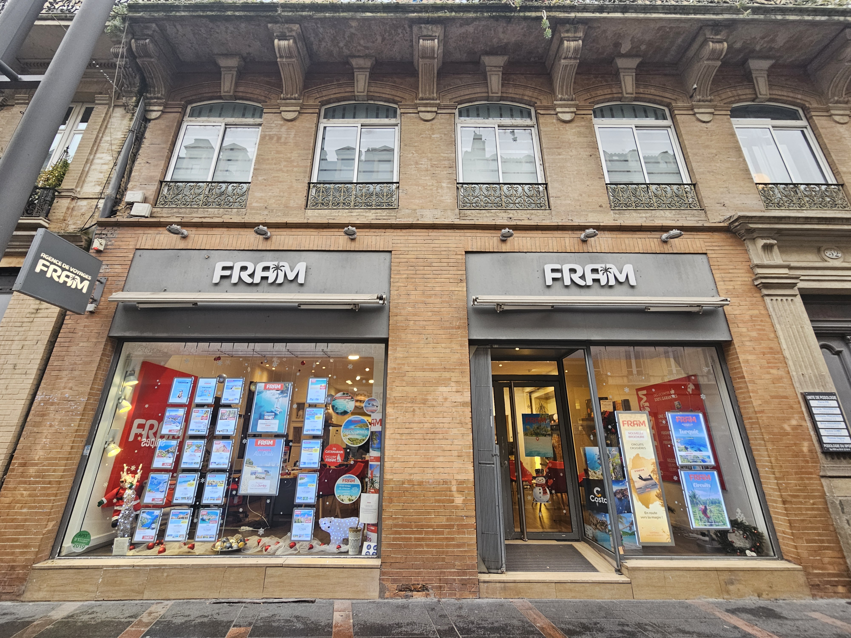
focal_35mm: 13
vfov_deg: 89.9
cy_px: 319
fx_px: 320
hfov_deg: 106.2
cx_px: 426
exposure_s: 1/100
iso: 80
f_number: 2.2
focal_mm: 2.2
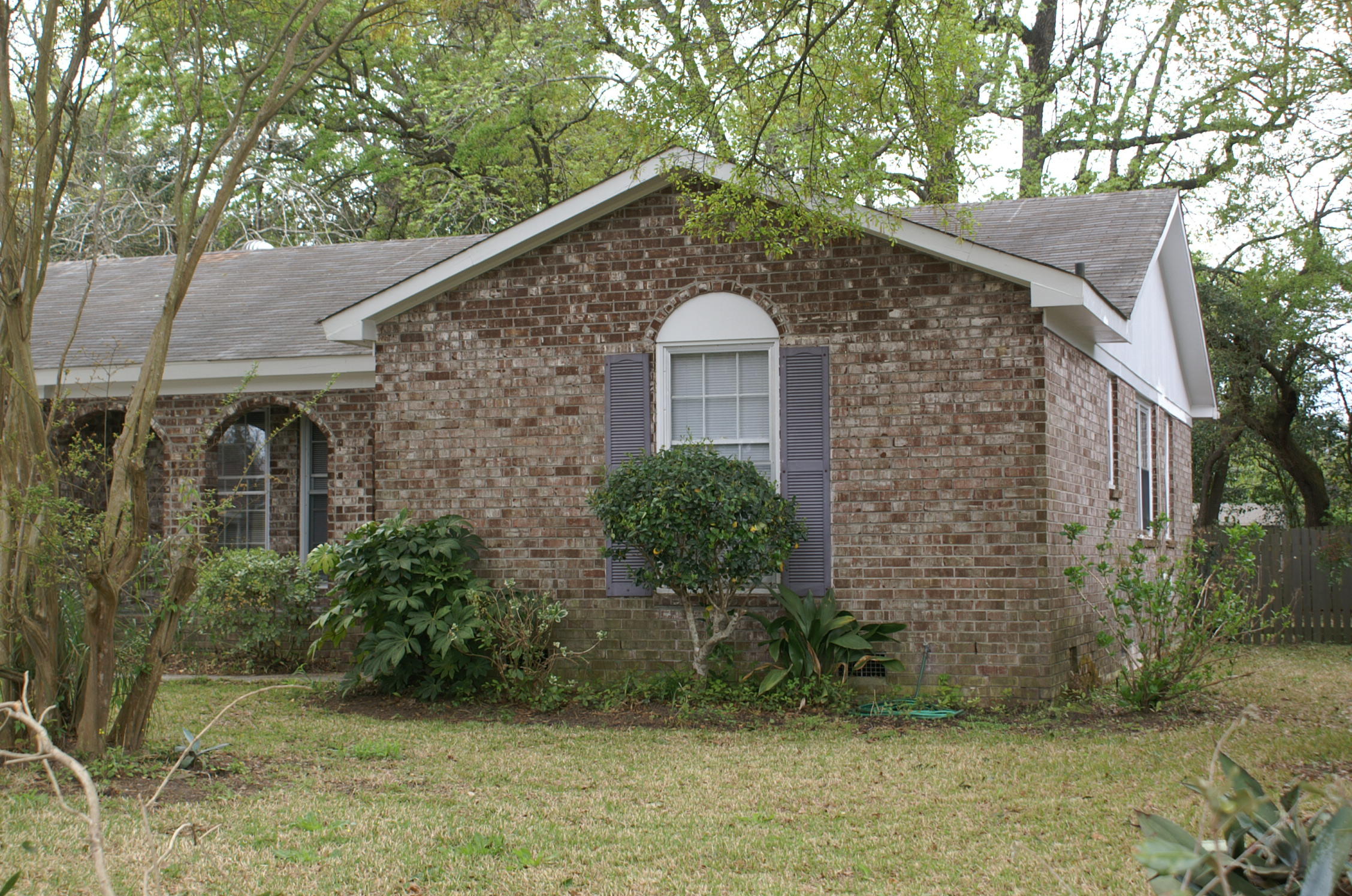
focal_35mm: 52
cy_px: 448
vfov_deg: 25.7
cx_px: 676
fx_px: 1968
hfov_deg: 37.9
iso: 100
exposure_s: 1/80
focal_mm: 35
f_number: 5.6
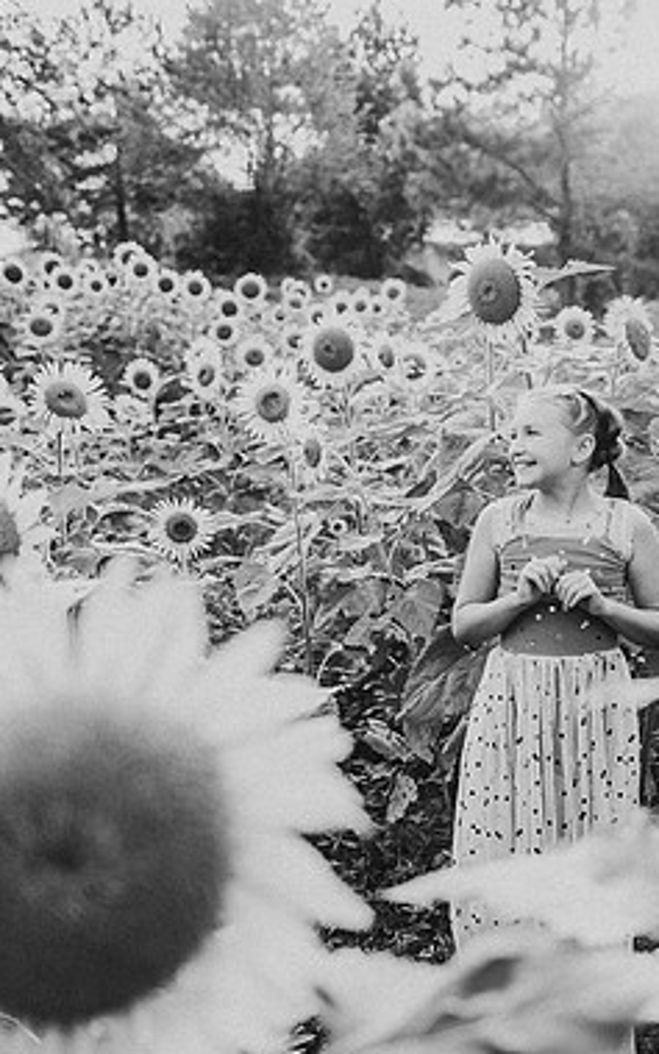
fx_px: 1149
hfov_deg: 31.6
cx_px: 470
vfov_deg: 49.3
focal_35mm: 40
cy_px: 527
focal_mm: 24
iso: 125
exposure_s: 1/320
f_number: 2.2
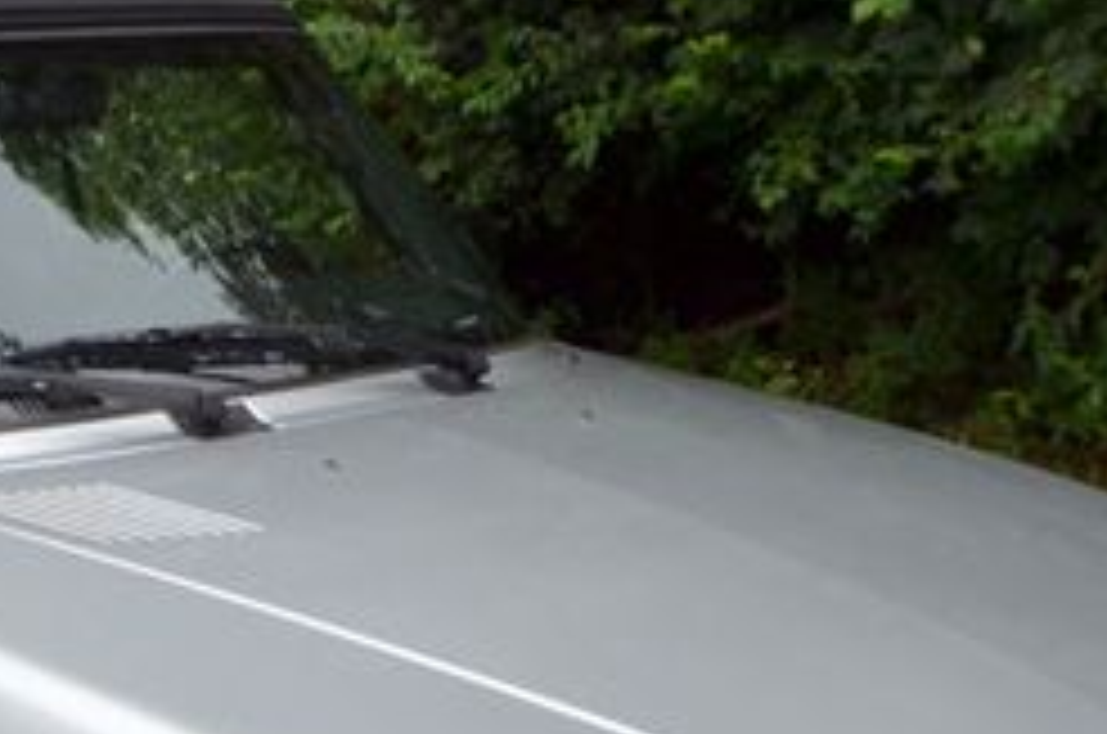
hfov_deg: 25.7
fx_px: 2394
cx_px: 256
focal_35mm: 78
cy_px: 802
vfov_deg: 16.9
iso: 200
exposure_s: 1/200
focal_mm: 20
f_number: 7.1
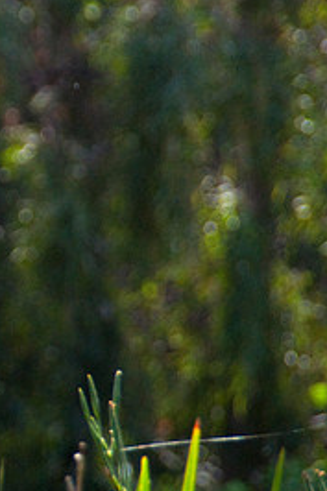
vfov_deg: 3.2
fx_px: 8922
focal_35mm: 654
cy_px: 293
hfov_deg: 2.1
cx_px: -153
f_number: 6.3
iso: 1400
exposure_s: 1/1000
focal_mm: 200
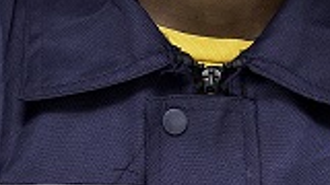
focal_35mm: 288
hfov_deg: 7.5
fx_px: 2520
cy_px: -99
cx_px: 204
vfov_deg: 4.2
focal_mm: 85
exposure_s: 1/250
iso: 320
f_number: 3.5
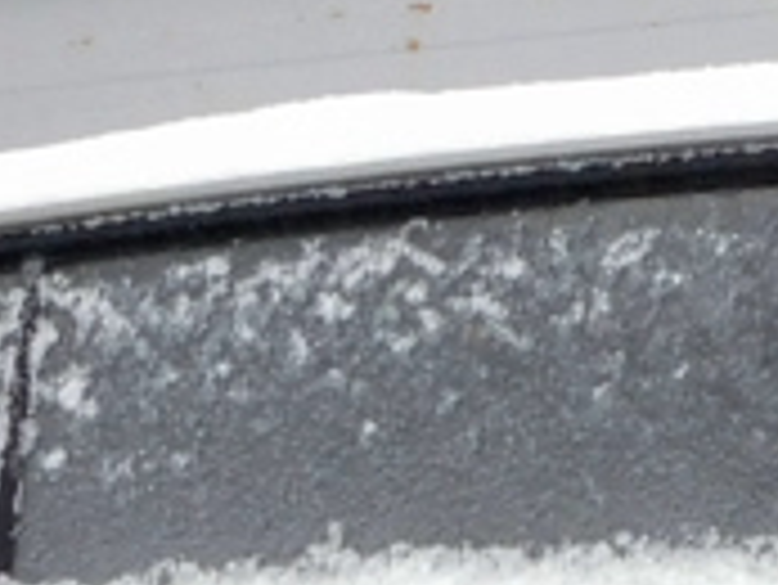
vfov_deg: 3.4
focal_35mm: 437
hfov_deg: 4.5
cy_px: 1305
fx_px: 9828
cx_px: 832
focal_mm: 12.5
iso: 125
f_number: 4.5
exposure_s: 1/50
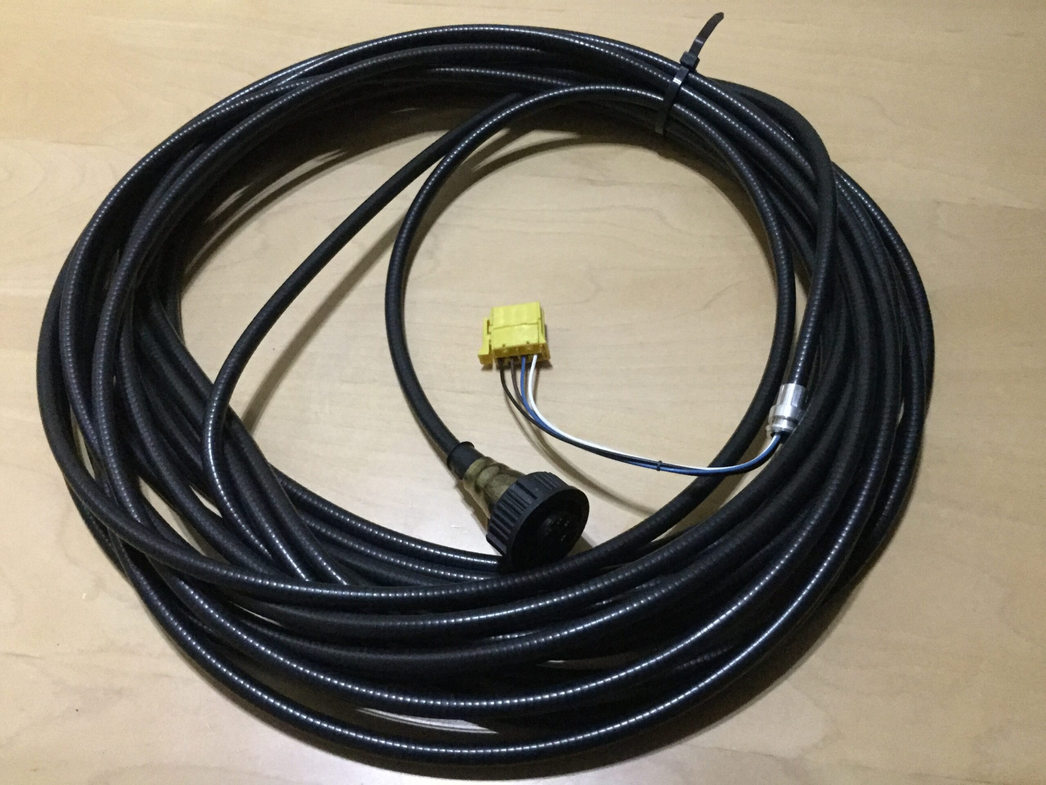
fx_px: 937
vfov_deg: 45.4
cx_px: 523
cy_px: 392
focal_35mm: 31
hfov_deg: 58.4
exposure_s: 1/17
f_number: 2.4
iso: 800
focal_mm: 3.3
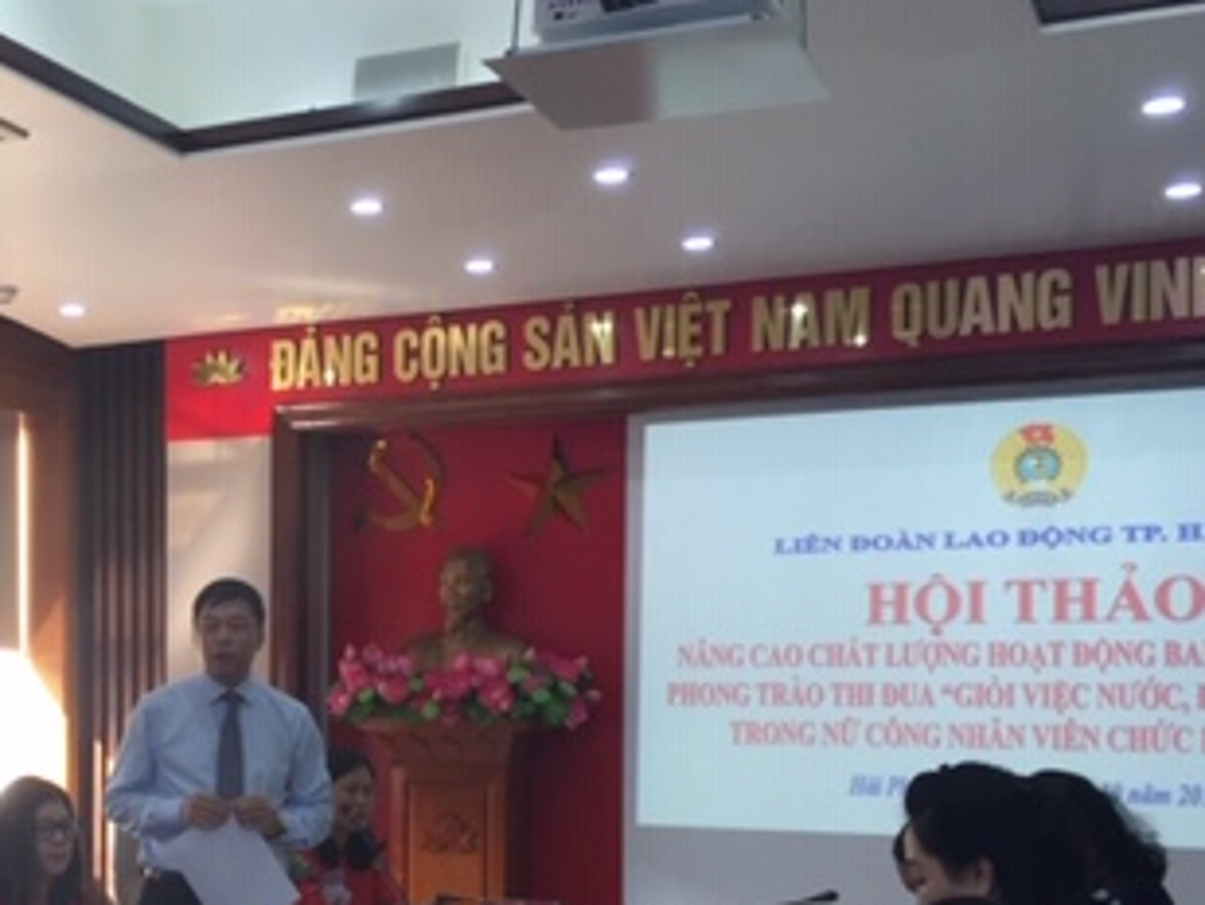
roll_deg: -2.1
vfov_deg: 23.9
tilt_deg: -0.4
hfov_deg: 30.6
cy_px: 776
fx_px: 2089
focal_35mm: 60
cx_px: 105
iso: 50
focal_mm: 4.15
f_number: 2.2
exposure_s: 1/100
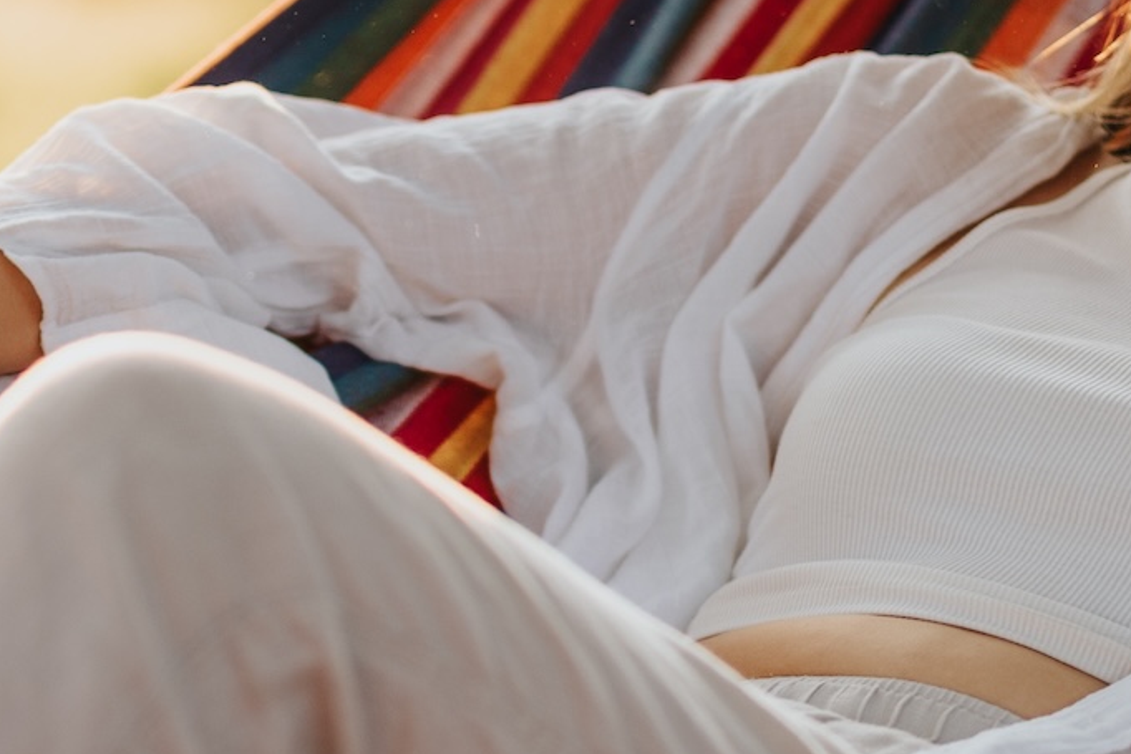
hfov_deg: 9.3
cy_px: 776
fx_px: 6913
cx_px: 327
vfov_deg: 6.2
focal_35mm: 220
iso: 100
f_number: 1.2
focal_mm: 50
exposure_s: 1/640
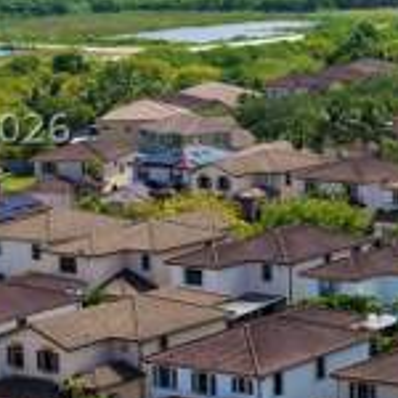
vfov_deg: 13.7
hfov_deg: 13.1
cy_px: 126
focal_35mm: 127
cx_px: 563
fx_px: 1652
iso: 250
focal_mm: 14.45
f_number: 2.8
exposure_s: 1/3200
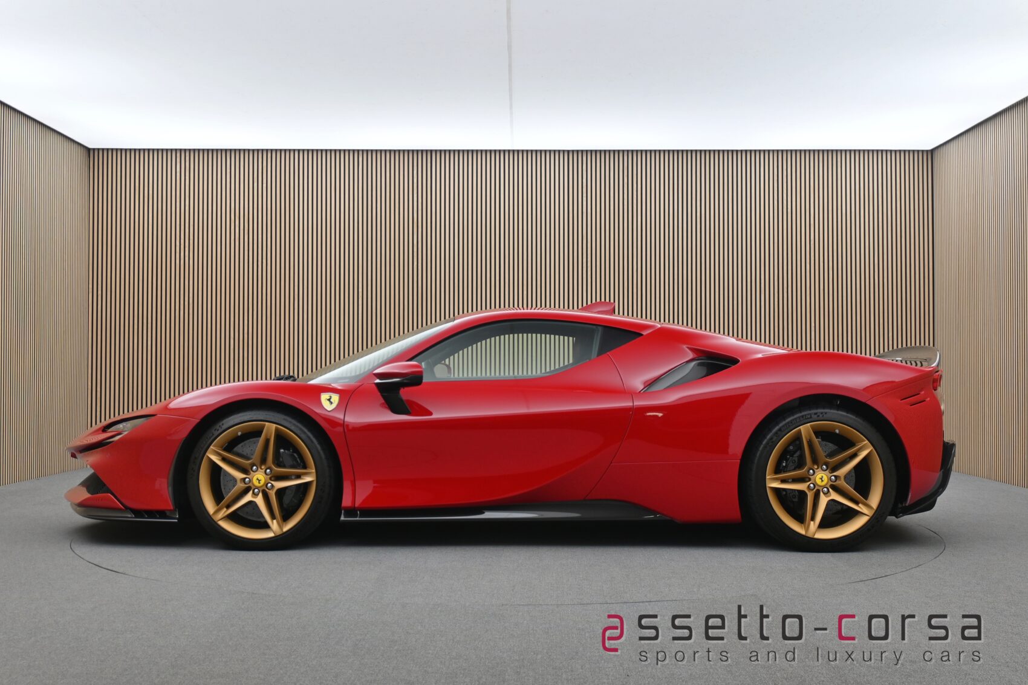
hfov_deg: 47.2
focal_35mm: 41
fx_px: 1178
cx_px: 514
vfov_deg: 32.4
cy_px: 342
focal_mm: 27.5
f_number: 4.5
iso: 560
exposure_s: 1/40
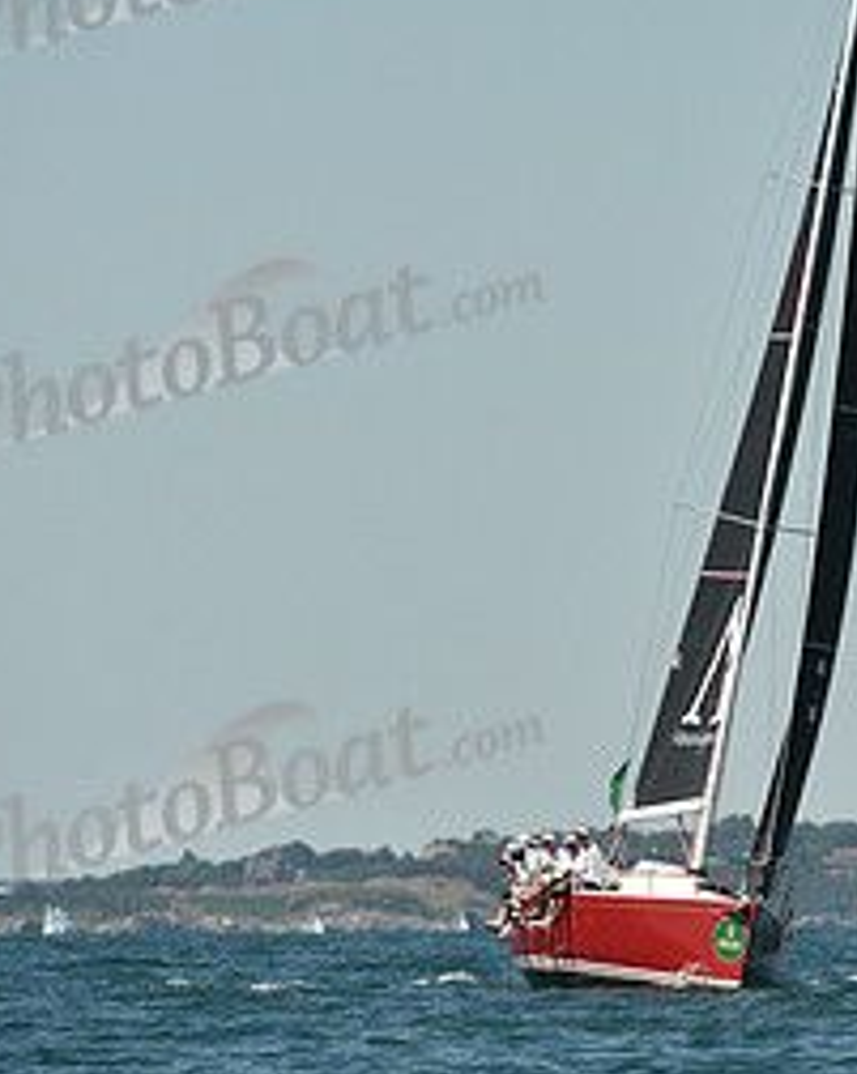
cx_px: 765
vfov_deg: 2.7
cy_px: 511
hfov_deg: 2.2
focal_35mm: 714
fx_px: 22678
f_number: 5
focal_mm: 330
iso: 250
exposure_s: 1/2500
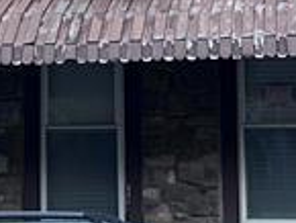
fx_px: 1446
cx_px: 24
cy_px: -23
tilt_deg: +9.7
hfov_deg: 11.6
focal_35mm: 169
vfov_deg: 8.7
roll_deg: +0.0
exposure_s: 1/894
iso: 80
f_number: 1.78
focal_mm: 6.86
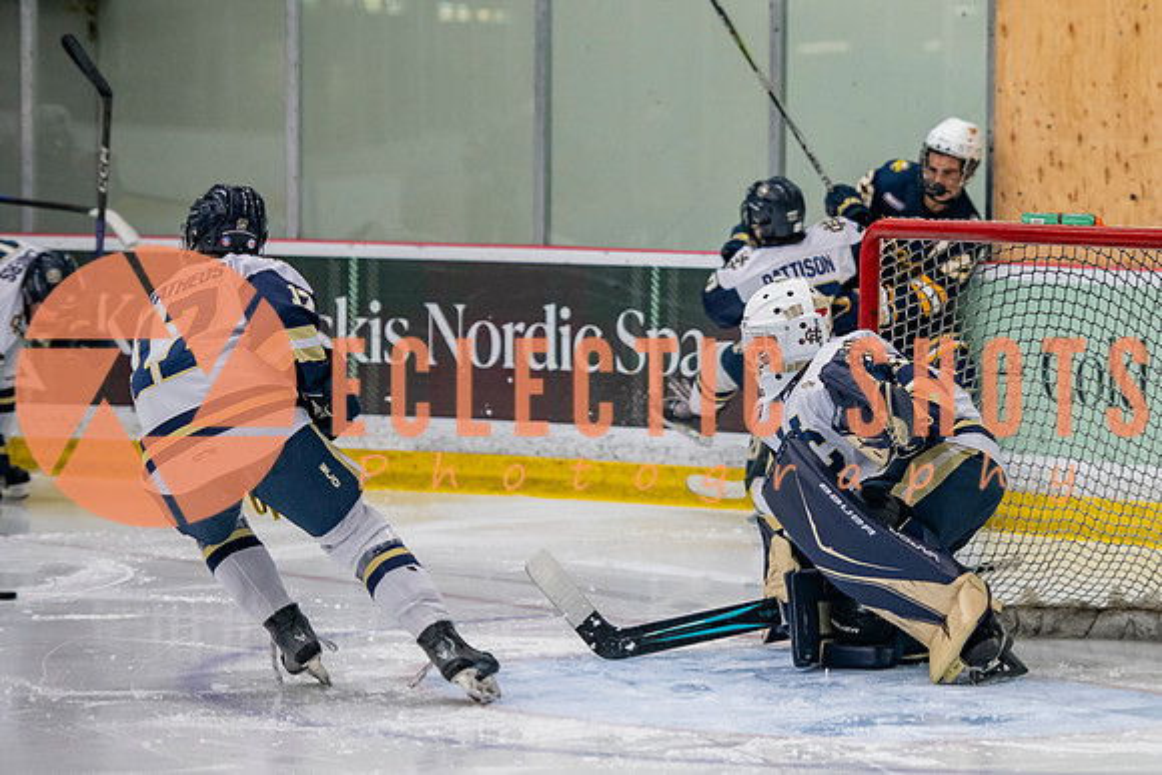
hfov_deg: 11.1
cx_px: 830
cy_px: 374
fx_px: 5992
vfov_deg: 7.4
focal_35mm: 186
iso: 2000
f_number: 3.2
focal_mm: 130
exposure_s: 1/640
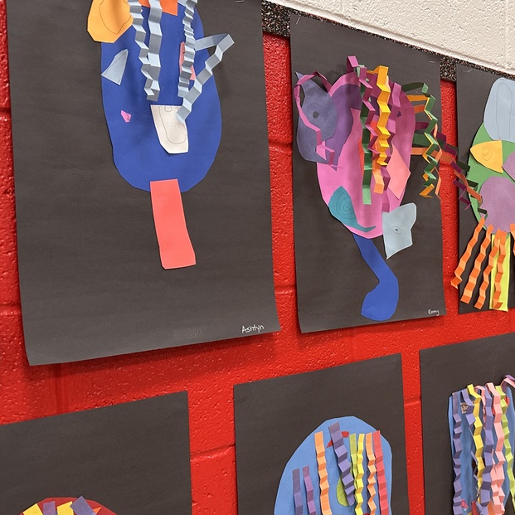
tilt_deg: +1.2
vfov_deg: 47.2
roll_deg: +1.1
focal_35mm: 35
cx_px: 390
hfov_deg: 45.5
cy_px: 252
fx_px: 589
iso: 320
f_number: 1.78
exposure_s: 1/60
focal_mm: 6.86
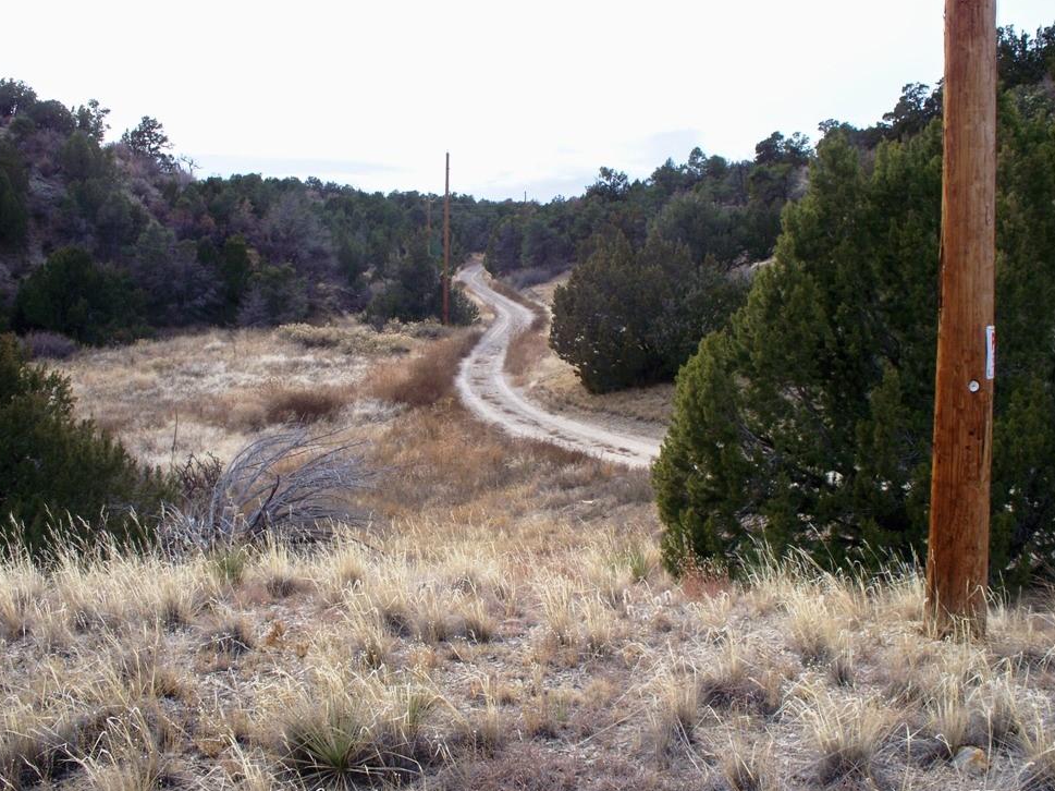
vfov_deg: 38.6
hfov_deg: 50.2
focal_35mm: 37
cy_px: 393
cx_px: 523
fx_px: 1127
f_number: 4.8
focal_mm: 7.54
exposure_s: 1/320
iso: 80
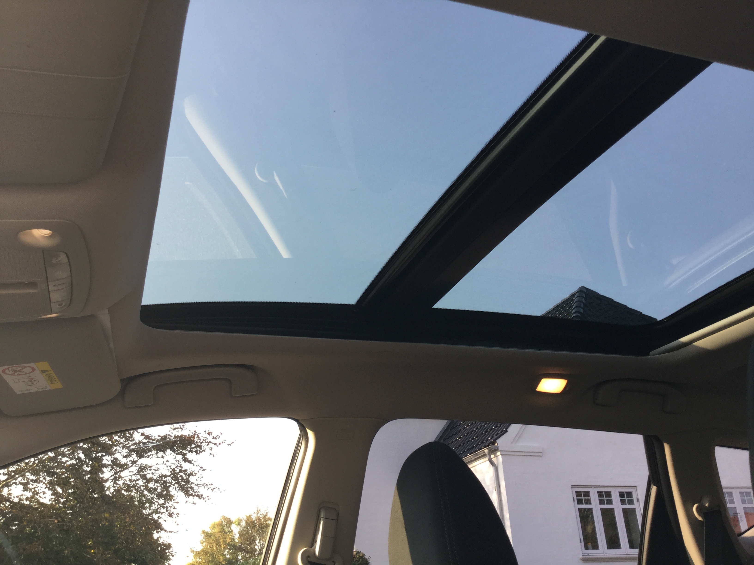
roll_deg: +3.0
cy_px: 282
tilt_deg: +23.5
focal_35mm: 31
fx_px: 675
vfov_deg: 45.4
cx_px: 377
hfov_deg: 58.4
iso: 25
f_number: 2.4
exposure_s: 1/100
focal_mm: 3.3
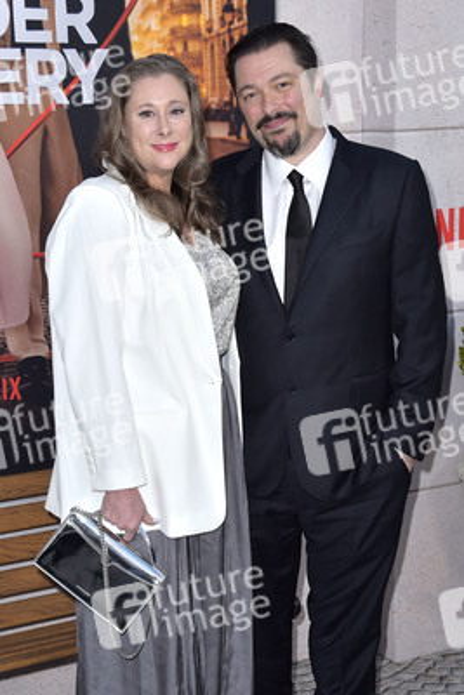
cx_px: 232
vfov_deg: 35.6
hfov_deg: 24.2
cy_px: 348
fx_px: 1082
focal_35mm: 56
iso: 400
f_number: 6.3
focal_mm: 56
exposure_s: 1/250
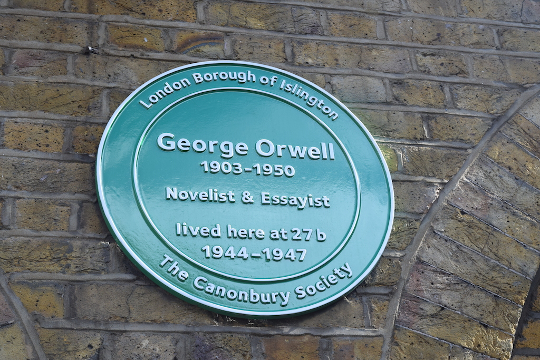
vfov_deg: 16.6
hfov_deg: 24.6
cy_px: 180
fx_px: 1238
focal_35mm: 82
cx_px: 270
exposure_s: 1/250
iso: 400
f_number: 8
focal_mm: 55
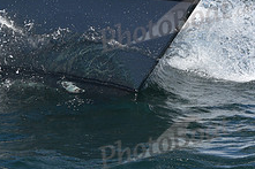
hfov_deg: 11.1
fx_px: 1302
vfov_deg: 7.4
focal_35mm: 184
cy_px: -21
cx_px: 40
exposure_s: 1/1000
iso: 200
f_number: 7.1
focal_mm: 70
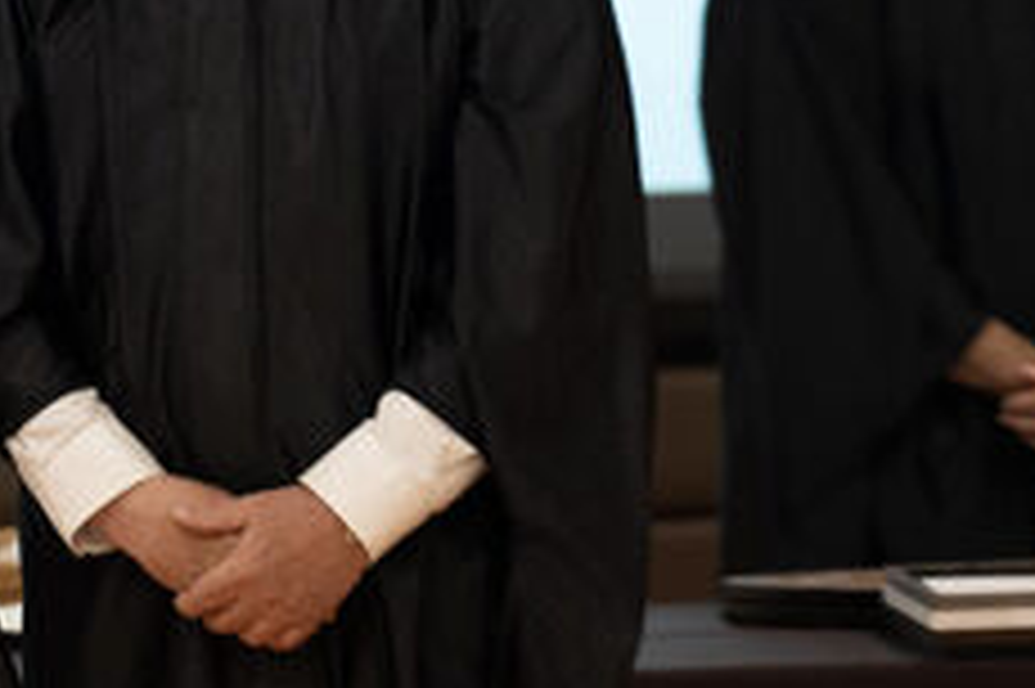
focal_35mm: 388
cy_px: 189
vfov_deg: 3.5
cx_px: 2
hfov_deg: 5.3
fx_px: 11147
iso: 1600
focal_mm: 145
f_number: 4
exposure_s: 1/100
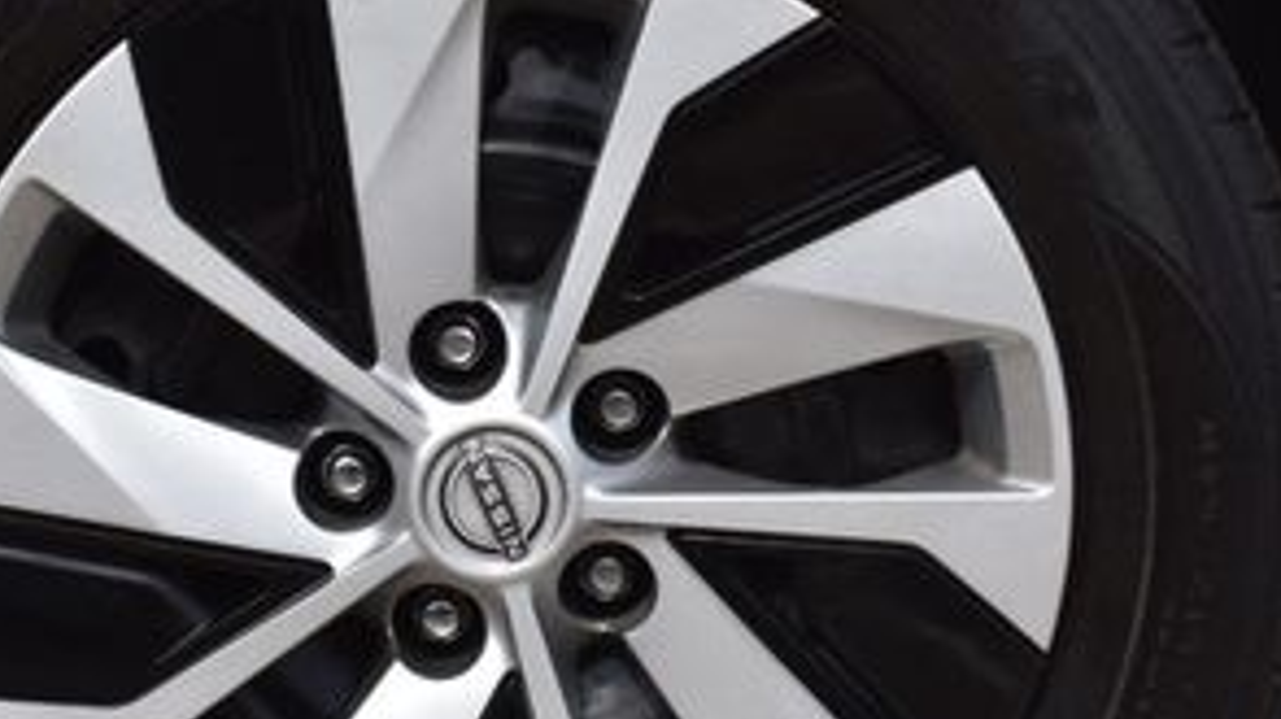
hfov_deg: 16.5
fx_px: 4413
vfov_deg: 9.3
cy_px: 501
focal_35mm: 130
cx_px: 671
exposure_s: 1/500
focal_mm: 38
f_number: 11
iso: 280
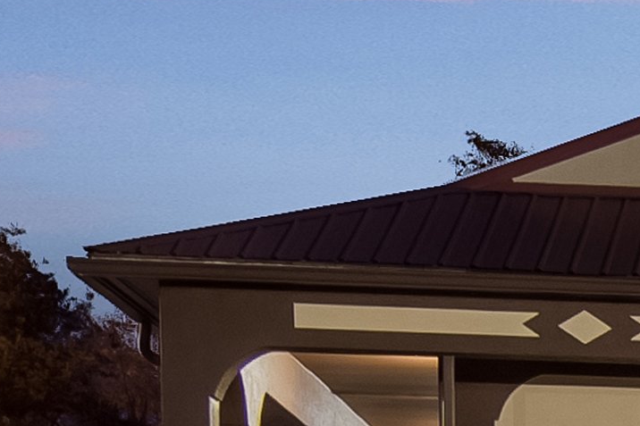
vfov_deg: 7.4
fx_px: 3306
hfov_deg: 8.7
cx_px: 2038
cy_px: 328
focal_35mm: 186
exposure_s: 6
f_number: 8
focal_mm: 16
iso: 320
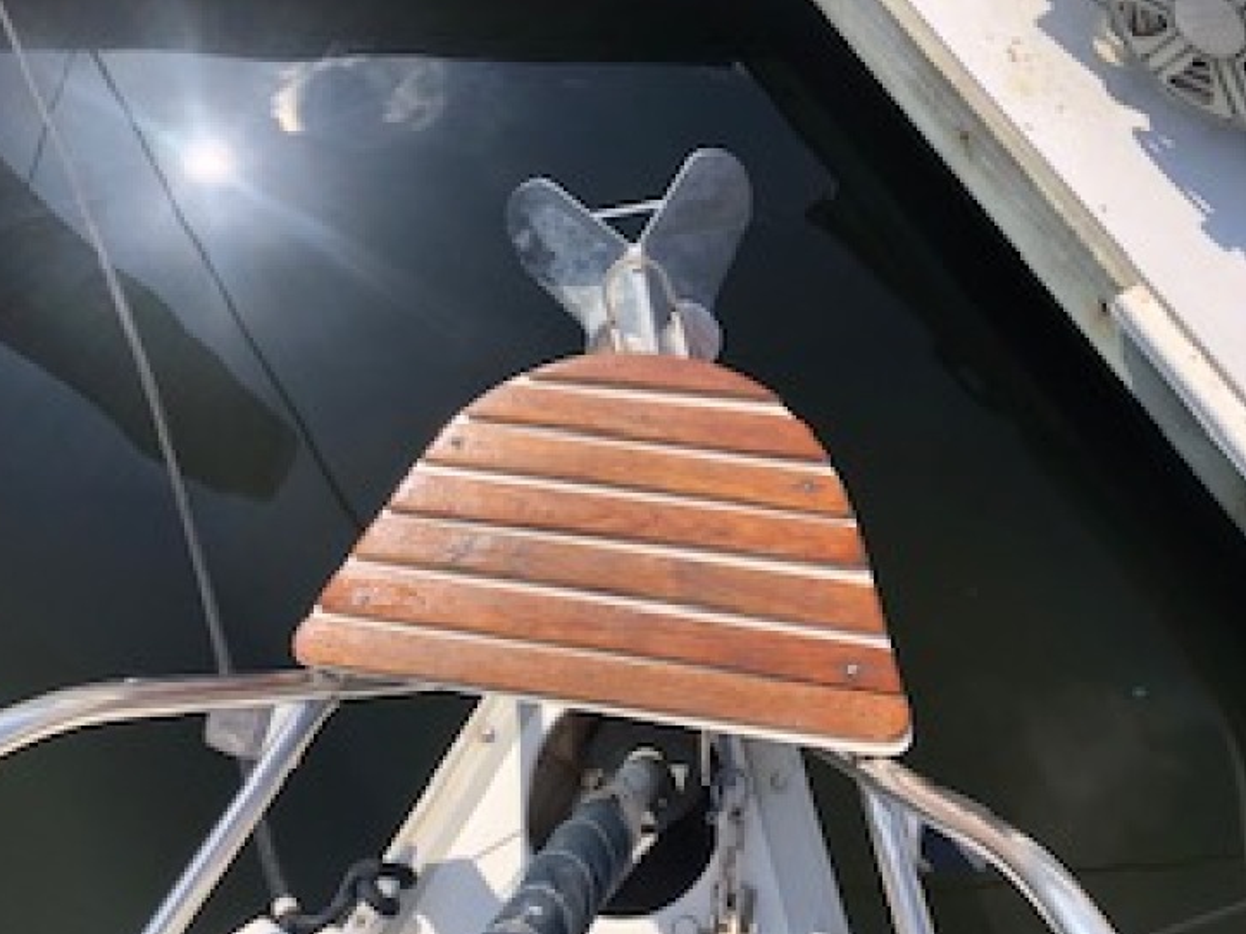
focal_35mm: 31
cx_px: 667
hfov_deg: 58.3
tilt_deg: -71.2
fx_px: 1116
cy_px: 441
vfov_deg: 45.4
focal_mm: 3.99
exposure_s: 1/1715
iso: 20
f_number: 1.8
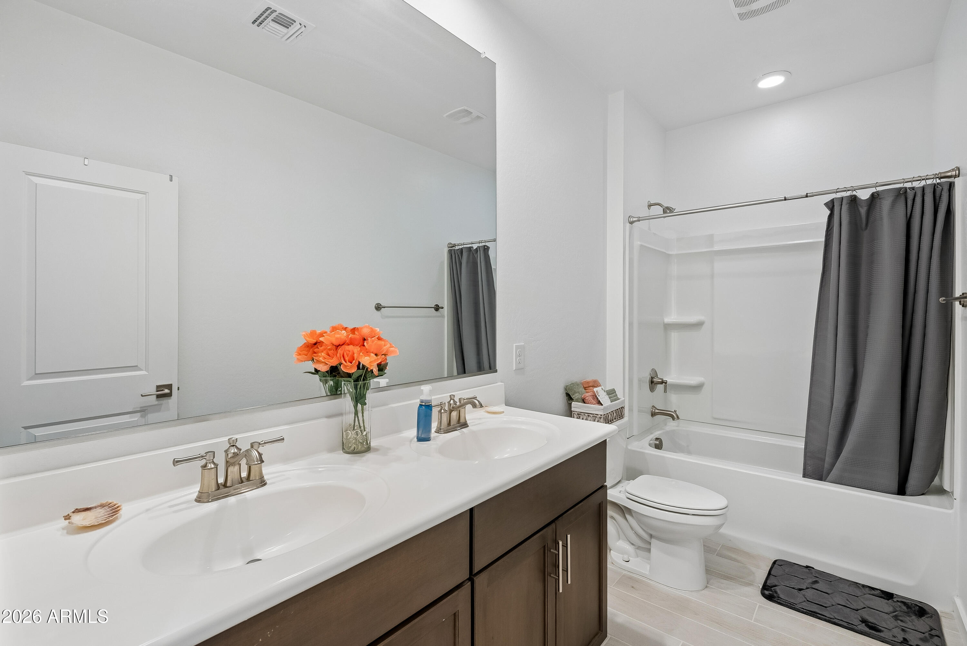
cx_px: 484
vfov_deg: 73.8
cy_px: 323
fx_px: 430
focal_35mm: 16
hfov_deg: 96.7
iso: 400
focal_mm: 16
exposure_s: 1/10
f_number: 8
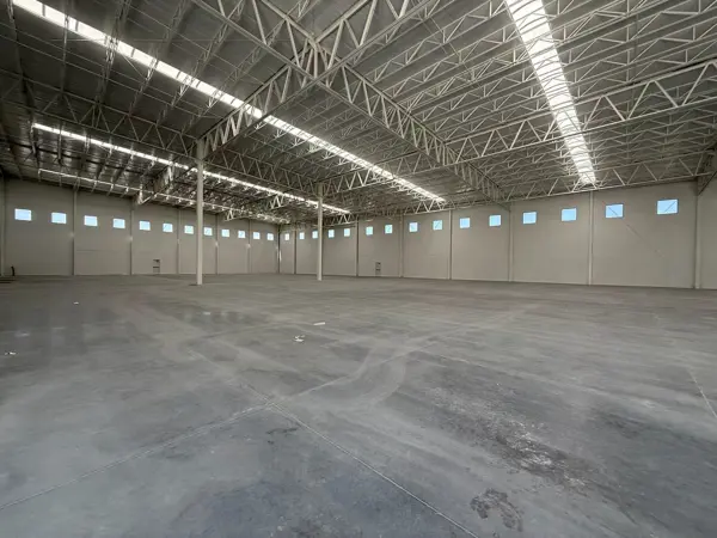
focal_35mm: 14
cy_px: 269
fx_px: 290
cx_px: 358
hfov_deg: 102.1
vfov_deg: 85.7
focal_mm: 2.22
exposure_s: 1/232
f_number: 2.2
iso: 64
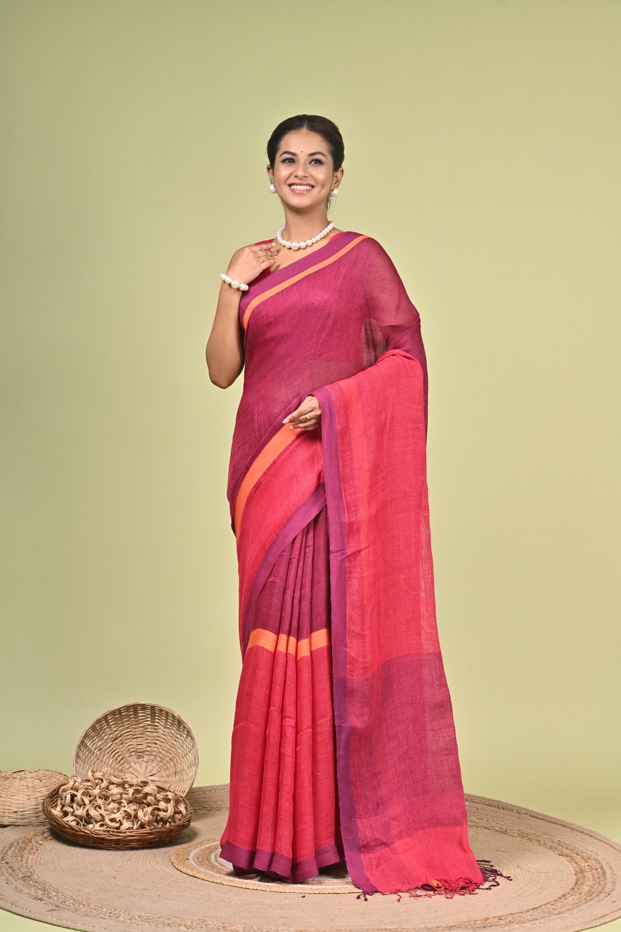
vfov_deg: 23.9
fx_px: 2199
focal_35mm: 85
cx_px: 310
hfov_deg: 16.1
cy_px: 466
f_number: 7.1
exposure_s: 1/160
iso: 400
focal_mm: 85
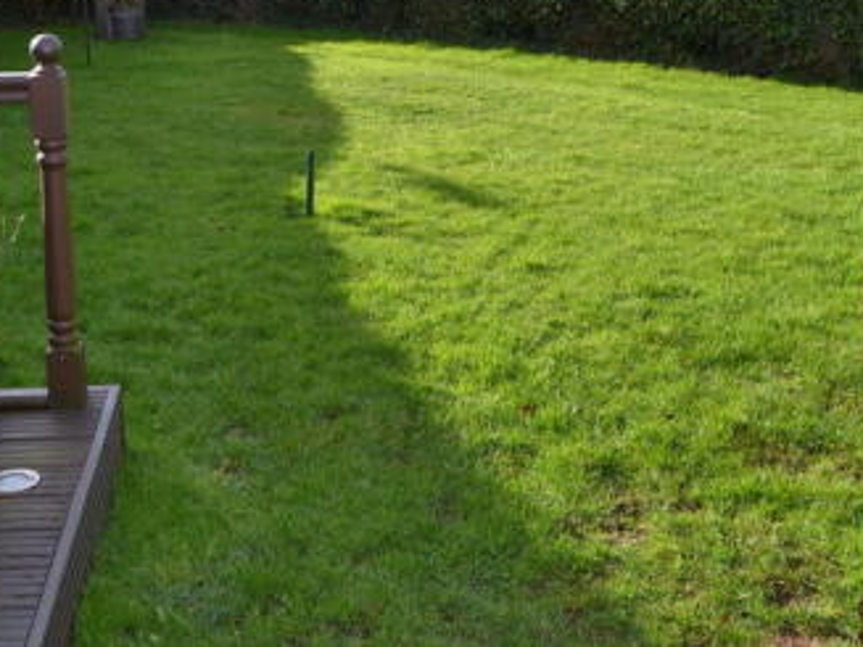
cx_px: 402
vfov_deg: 27.1
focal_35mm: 52
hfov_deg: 36.8
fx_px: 1296
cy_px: 73
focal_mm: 18
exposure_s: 1/200
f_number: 5.6
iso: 100
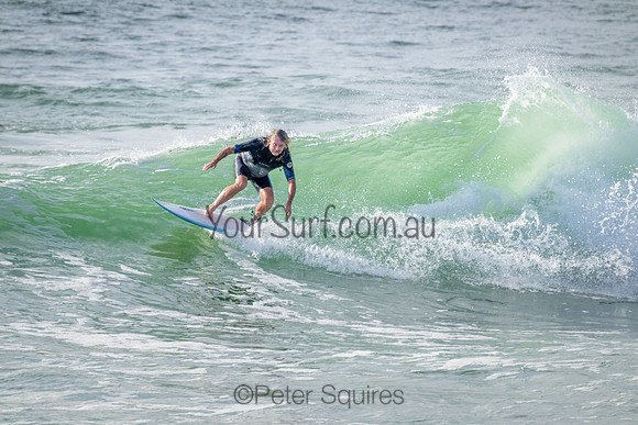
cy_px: 212
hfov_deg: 2.6
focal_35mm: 800
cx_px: 319
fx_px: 14180
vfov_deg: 1.7
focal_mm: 800
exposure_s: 1/2000
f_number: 11
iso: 1250
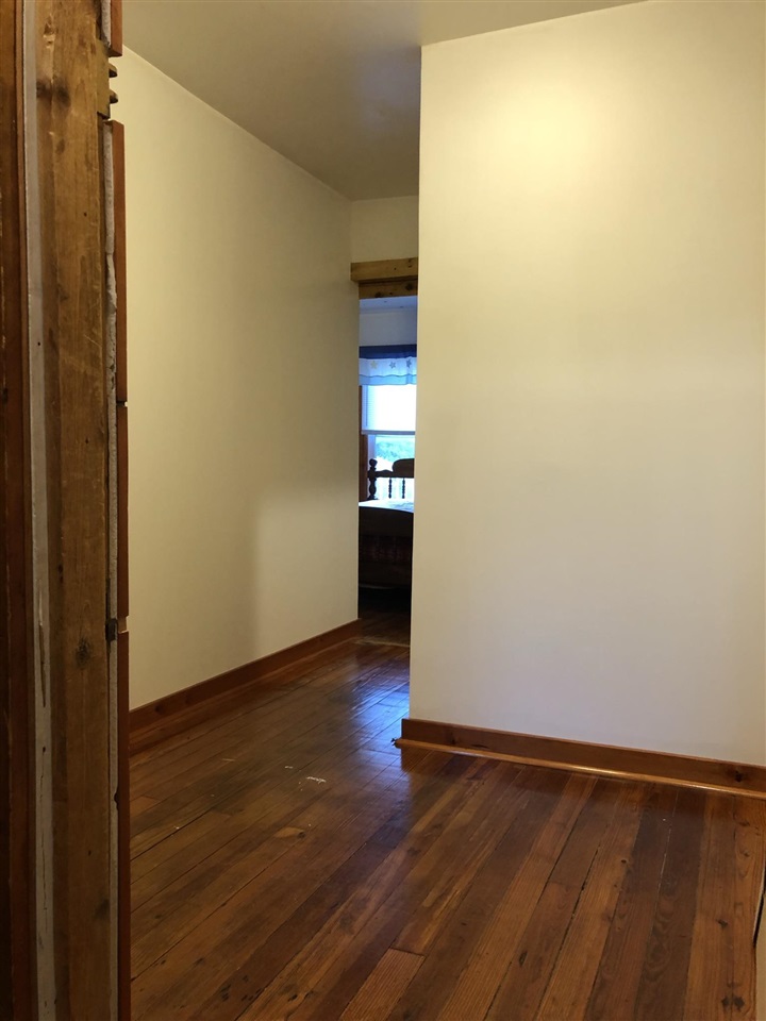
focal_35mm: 28
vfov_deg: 63.4
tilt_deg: -3.1
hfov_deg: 49.7
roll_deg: -0.8
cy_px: 510
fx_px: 826
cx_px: 383
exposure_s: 1/15
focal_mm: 4
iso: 50
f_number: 1.8
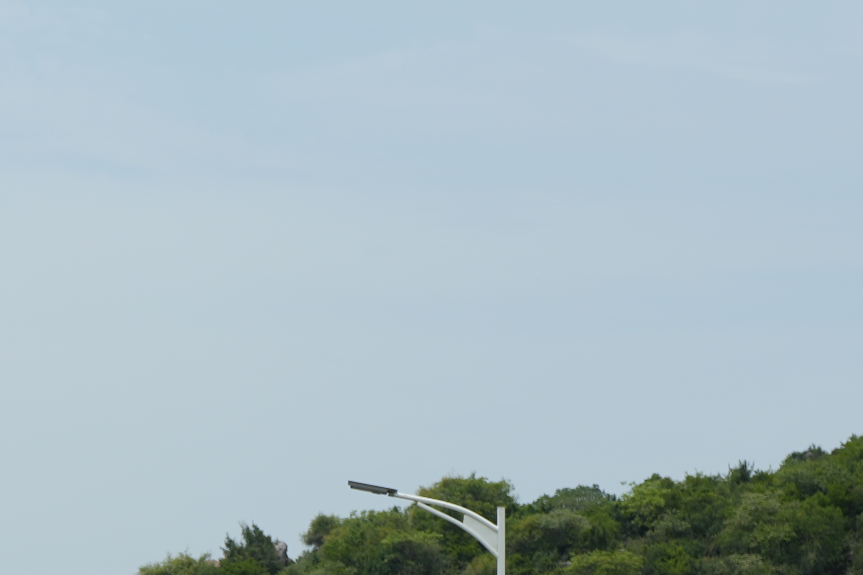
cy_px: 1115
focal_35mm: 177
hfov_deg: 11.5
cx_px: -11
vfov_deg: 7.5
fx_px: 4242
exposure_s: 1/1000
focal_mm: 44
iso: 100
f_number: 5
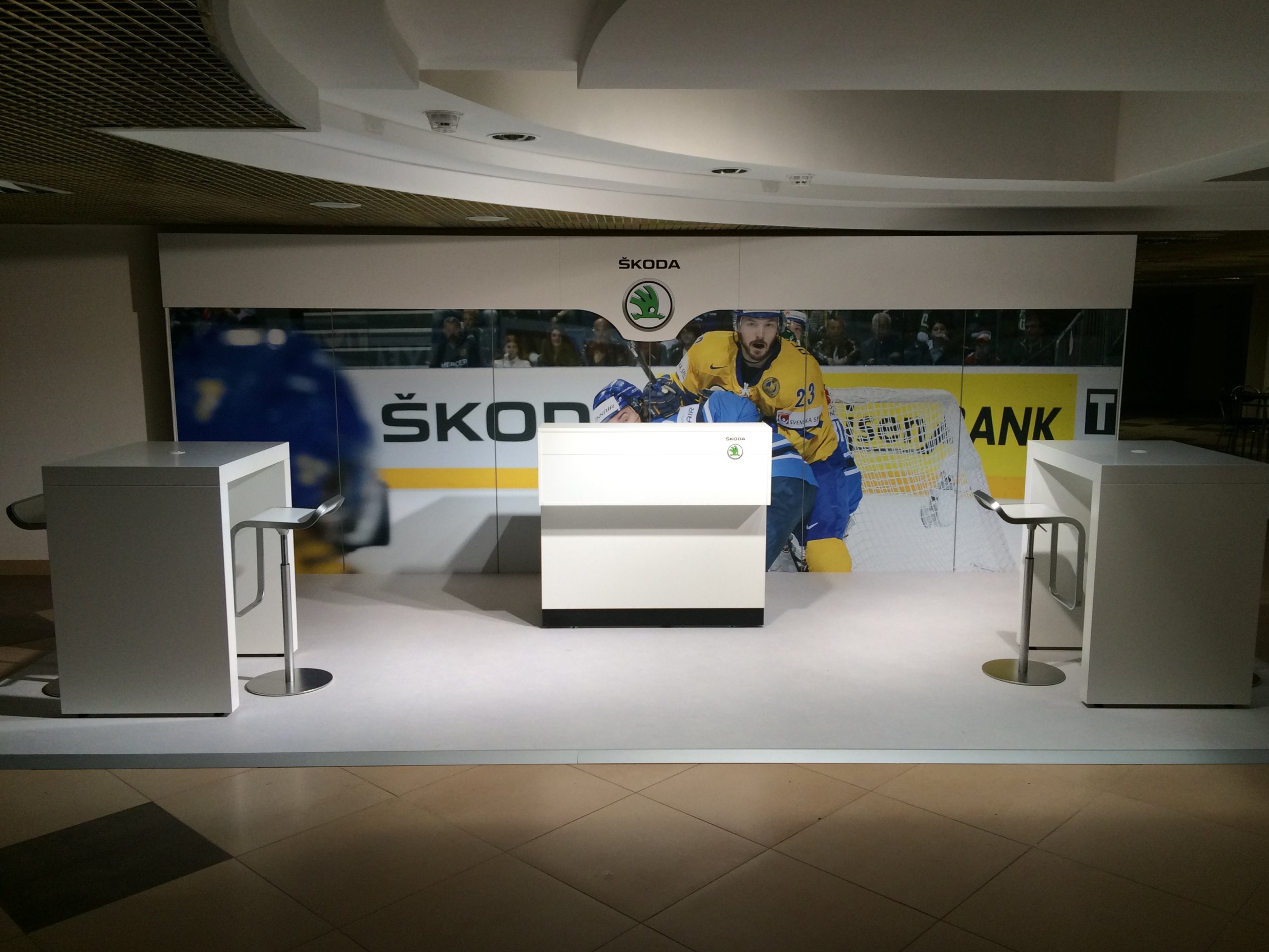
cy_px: 486
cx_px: 653
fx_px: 1136
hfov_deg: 58.3
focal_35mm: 31
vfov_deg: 45.4
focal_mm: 4.12
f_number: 2.2
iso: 64
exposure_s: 1/120
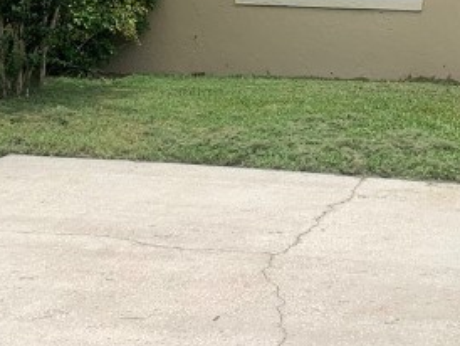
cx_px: 272
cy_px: -69
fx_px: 1290
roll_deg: -0.7
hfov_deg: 20.2
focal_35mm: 97
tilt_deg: -0.3
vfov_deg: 14.8
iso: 25
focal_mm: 4.25
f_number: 1.8
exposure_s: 1/2915
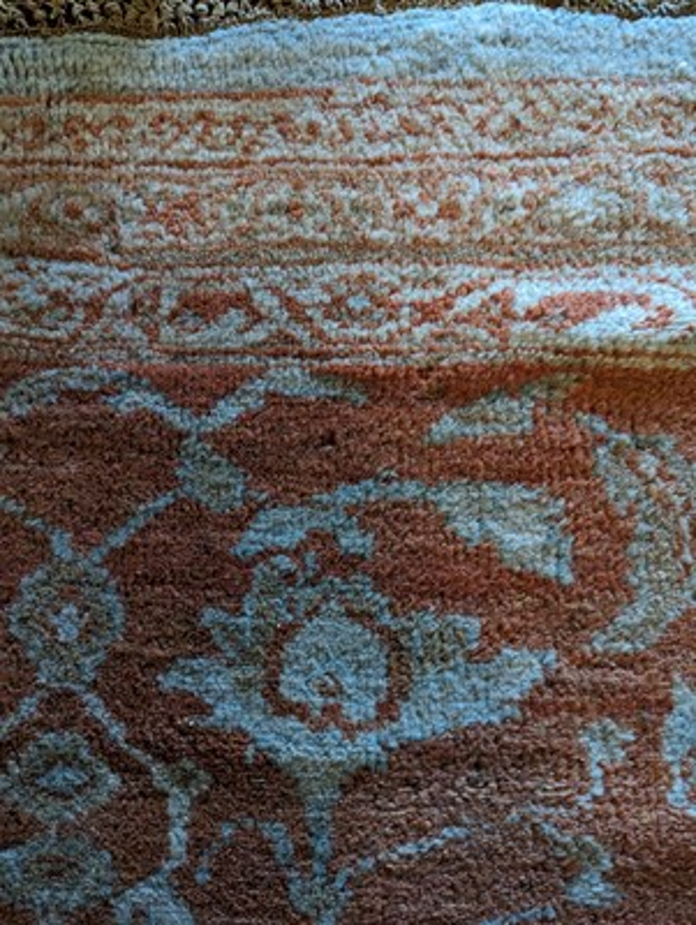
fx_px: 642
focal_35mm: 24
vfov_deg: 71.5
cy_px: 462
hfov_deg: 56.9
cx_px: 348
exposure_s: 1/44.7
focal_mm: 6.81
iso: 2212
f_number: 1.85
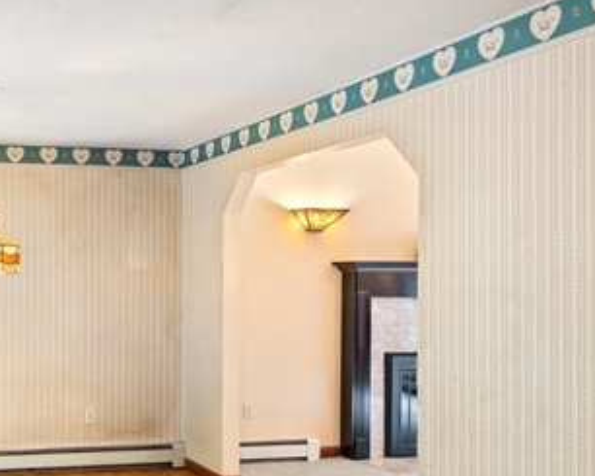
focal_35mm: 44
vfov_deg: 34.0
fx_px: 775
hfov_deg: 37.3
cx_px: -8
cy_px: 304
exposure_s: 4
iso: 250
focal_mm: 14
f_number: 7.1
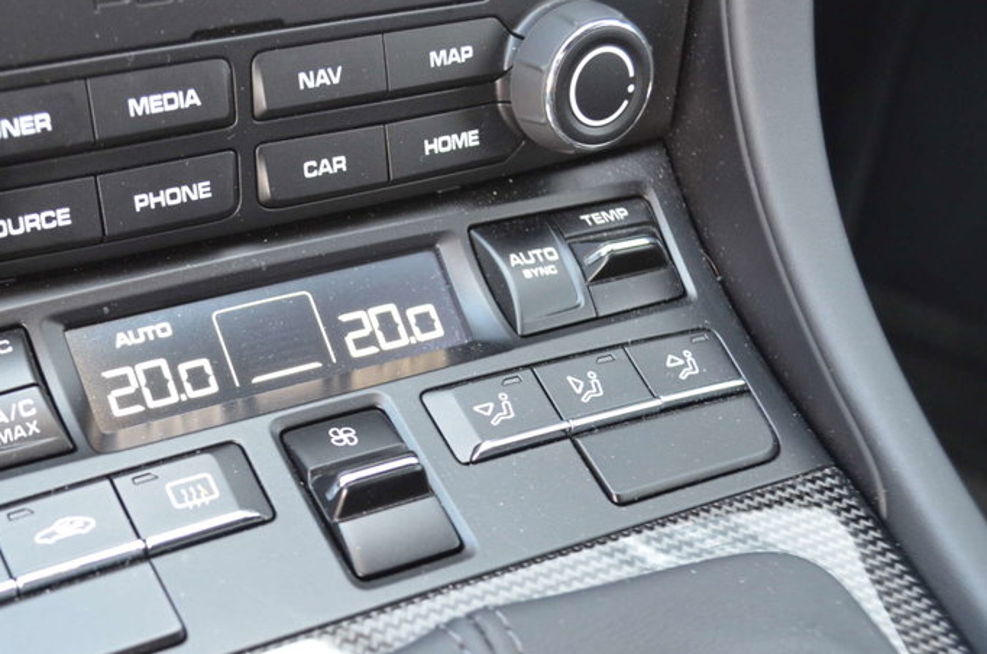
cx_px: 303
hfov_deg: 36.4
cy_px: 402
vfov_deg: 24.9
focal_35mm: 54
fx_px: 1478
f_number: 4
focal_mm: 24
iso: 1250
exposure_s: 1/30
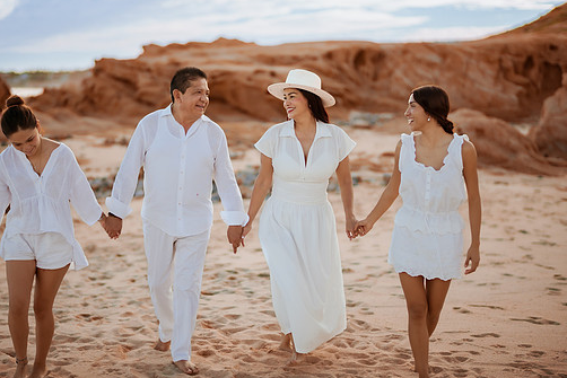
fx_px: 1055
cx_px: 253
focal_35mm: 67
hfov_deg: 30.0
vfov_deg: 20.3
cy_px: 213
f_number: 1.4
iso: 200
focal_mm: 58
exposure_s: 1/8000
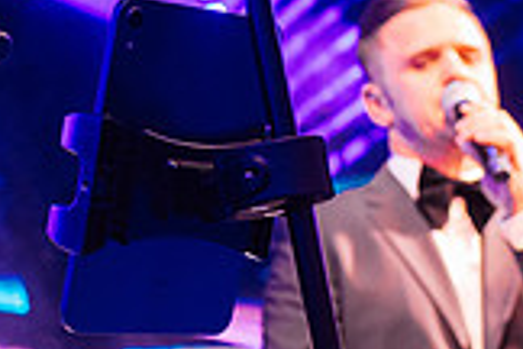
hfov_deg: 15.9
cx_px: -58
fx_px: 1816
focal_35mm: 125
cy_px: 121
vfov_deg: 11.0
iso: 2000
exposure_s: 1/320
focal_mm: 35
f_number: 3.5
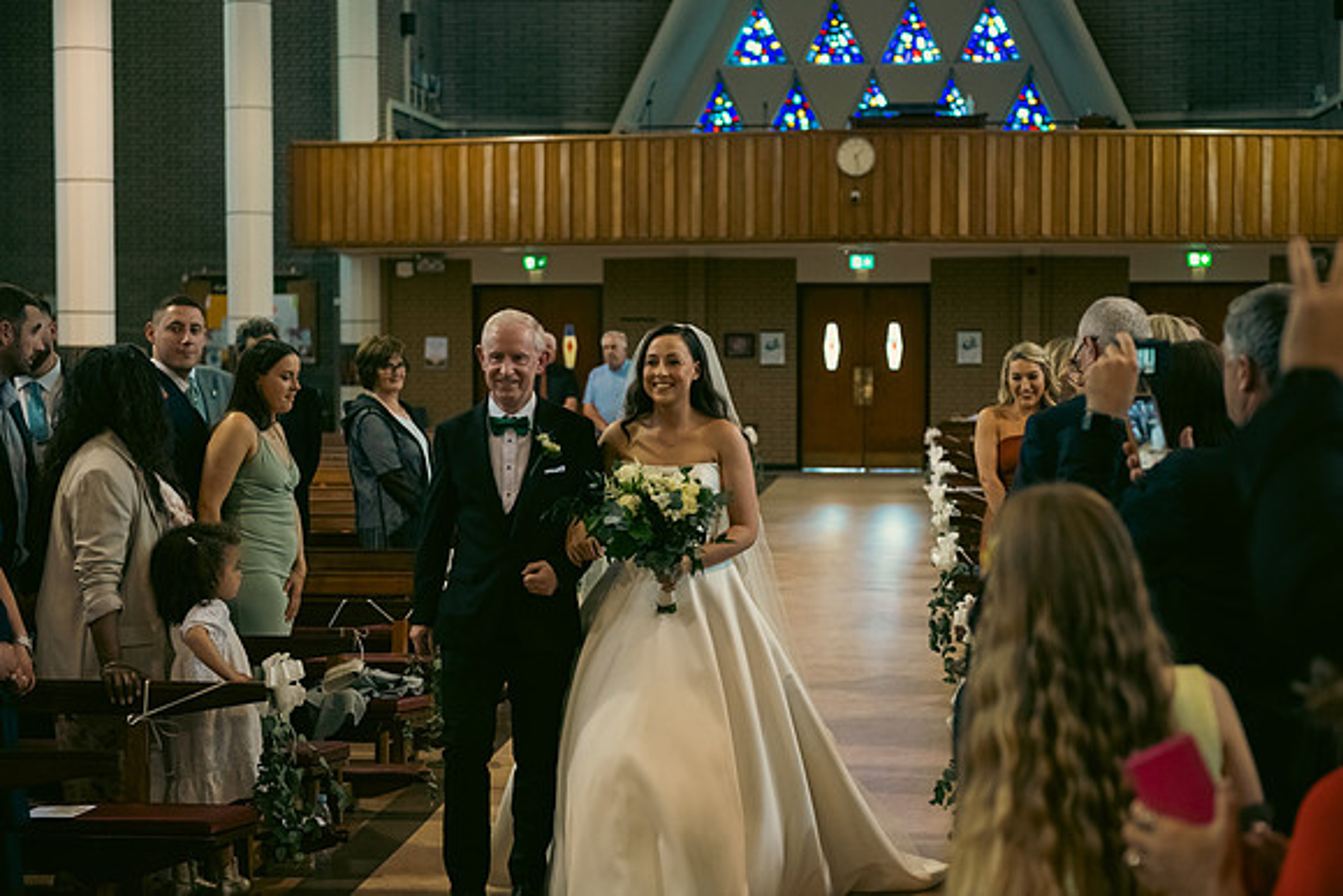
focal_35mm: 66
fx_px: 2463
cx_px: 672
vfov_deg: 20.6
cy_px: 448
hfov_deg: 30.5
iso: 1000
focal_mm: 66
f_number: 3.5
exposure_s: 1/160
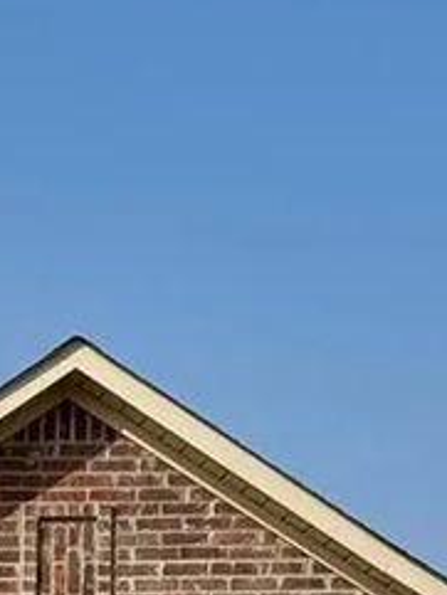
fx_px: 2340
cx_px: -380
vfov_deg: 13.5
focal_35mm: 136
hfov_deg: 10.2
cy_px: 952
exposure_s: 1/7092
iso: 80
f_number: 1.78
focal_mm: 6.76
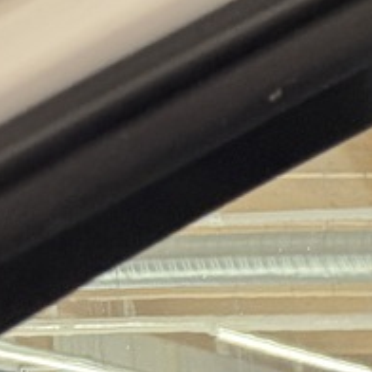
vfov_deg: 9.5
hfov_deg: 8.3
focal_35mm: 156
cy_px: 1006
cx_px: 1325
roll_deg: +0.4
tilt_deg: -9.6
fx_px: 1897
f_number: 1.78
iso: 400
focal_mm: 6.76
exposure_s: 1/50
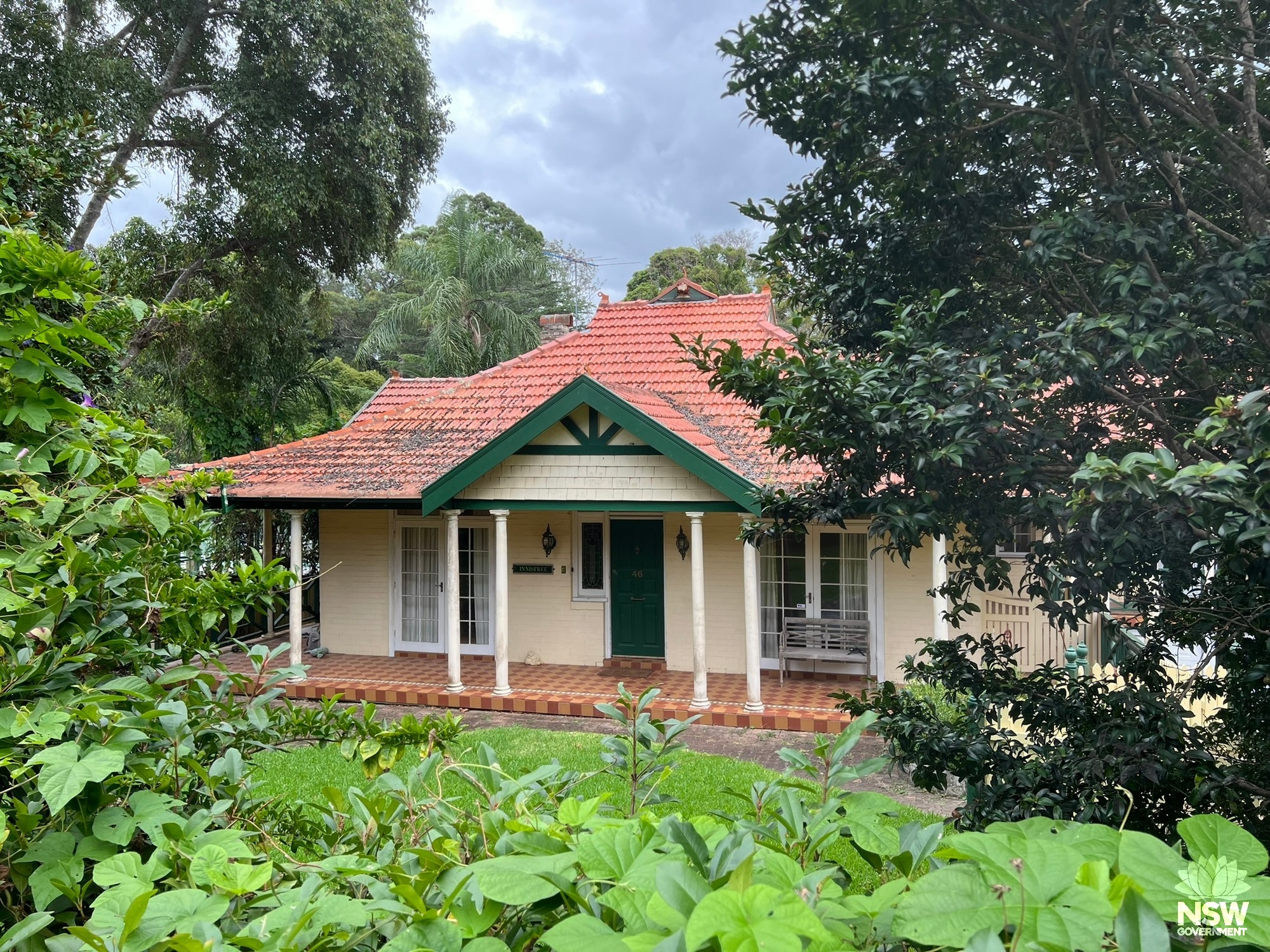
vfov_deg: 53.1
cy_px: 476
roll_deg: +0.9
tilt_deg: -1.4
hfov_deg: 67.3
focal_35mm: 26
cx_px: 635
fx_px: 954
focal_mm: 5.7
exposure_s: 1/932
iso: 50
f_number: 1.5
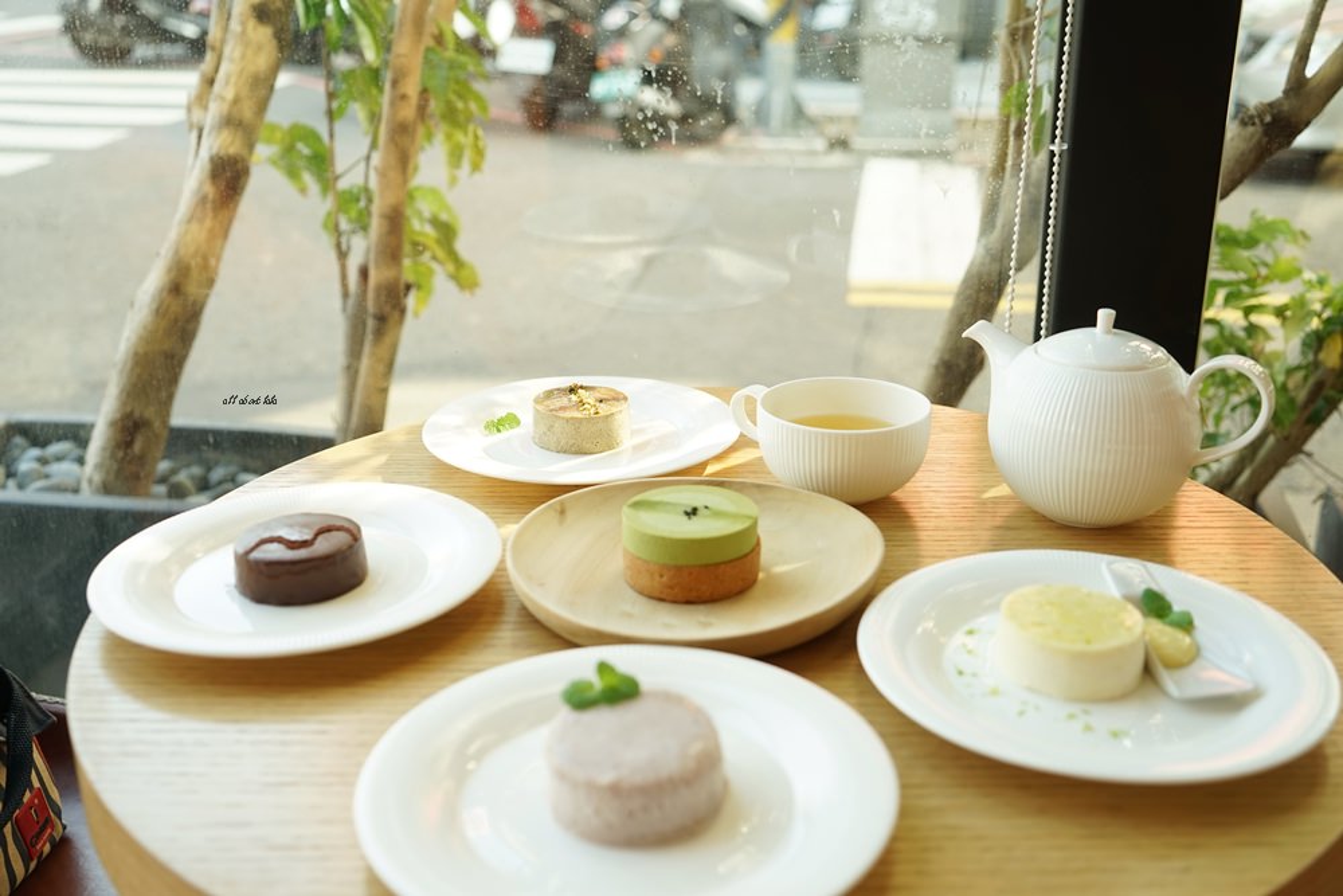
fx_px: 1343
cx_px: 672
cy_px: 448
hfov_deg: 53.1
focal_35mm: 36
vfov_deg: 36.9
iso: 125
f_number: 4
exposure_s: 1/60
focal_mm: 36
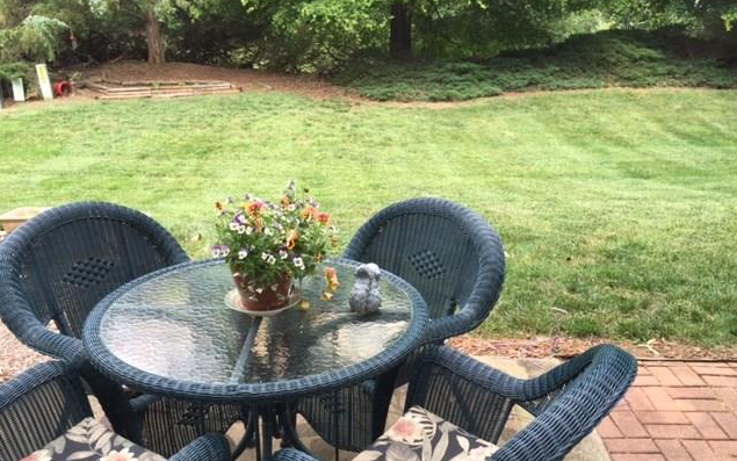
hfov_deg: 61.2
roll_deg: +0.0
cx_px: 369
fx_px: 623
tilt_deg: -20.5
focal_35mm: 31
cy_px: 264
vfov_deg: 40.5
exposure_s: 1/187
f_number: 2.2
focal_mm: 4.15
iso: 32
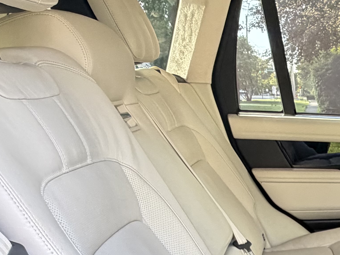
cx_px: 407
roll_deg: -1.5
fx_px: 511
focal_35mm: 52
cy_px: 314
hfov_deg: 31.1
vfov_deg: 25.0
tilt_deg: -24.3
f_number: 2.2
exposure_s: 1/119
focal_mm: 2.22
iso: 320
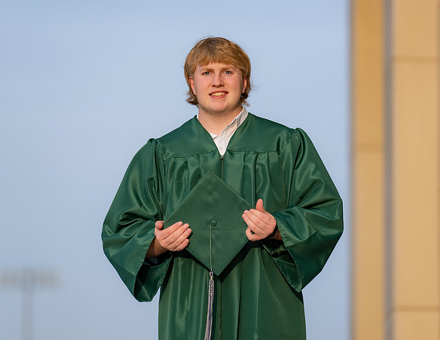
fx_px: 3174
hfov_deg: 7.9
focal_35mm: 247
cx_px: 220
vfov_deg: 6.1
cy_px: 146
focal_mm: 188
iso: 100
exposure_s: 1/640
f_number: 2.8
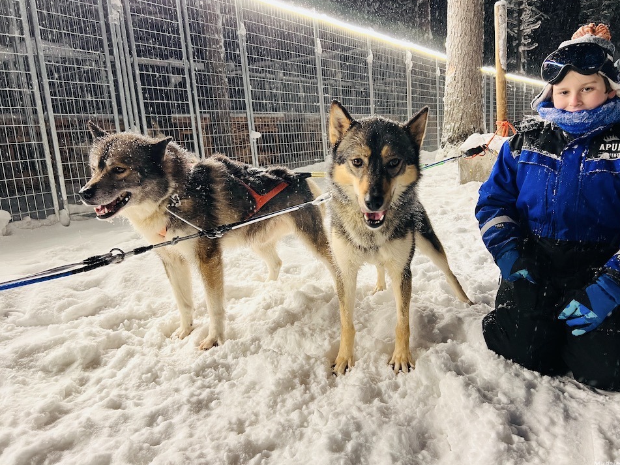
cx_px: 333
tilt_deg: -12.9
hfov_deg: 63.4
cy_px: 220
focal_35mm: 28
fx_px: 501
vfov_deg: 49.7
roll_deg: +2.6
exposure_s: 1/50
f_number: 1.5
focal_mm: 5.7
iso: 250
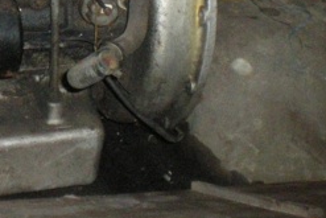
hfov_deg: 19.7
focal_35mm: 97
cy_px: -79
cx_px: -74
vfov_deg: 13.5
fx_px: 879
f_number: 3.1
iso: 800
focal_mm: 6.3
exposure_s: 1/50
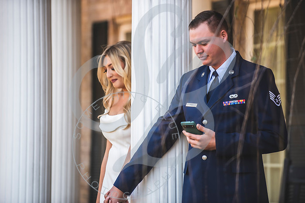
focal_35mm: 208
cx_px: 152
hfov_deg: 9.9
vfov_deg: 6.6
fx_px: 1759
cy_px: 102
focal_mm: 200
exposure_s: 1/320
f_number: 2.8
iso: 200
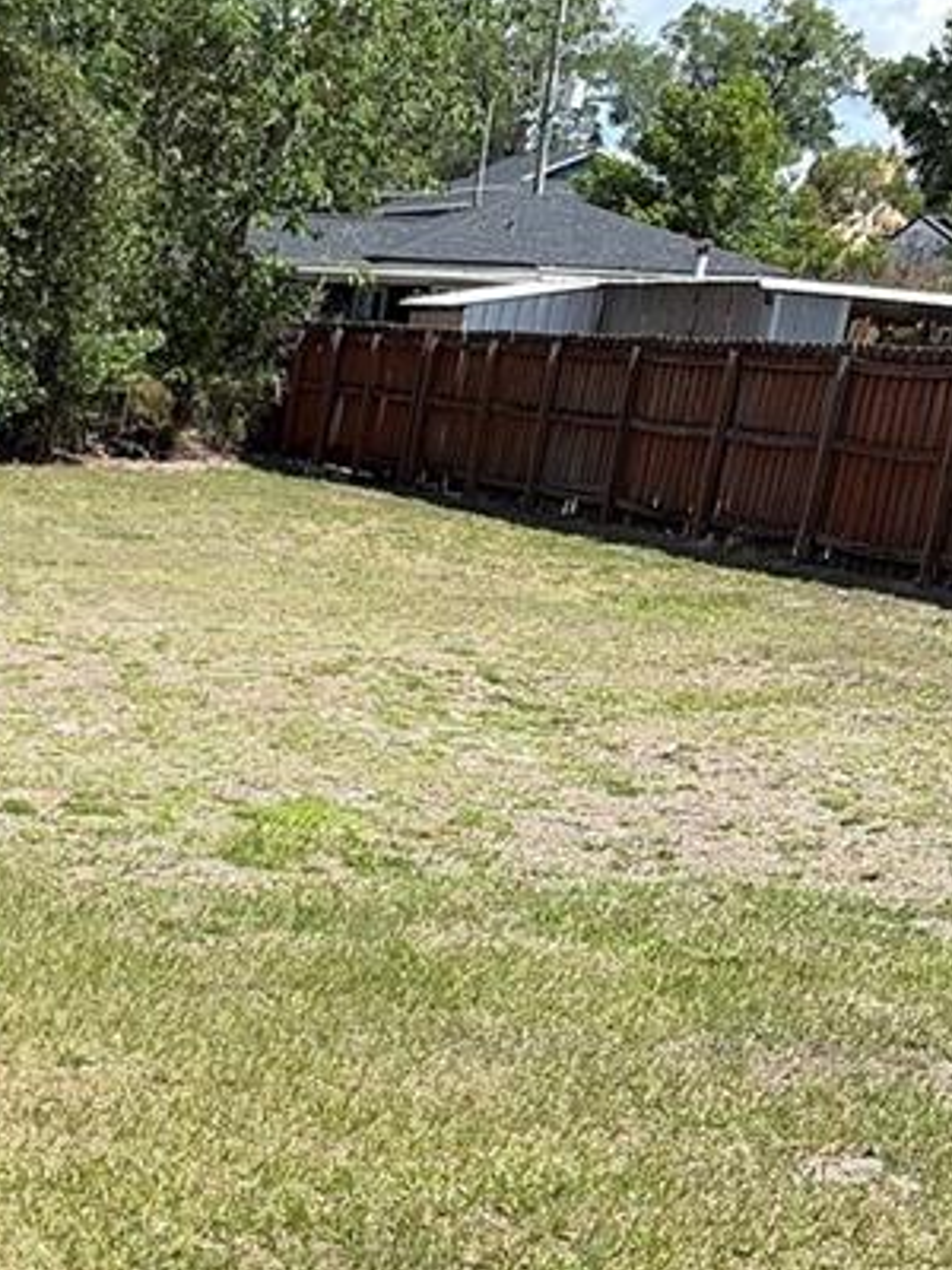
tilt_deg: -23.5
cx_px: -444
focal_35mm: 78
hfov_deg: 17.2
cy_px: 1575
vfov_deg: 22.7
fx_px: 2860
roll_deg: -1.6
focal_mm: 5.96
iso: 64
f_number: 1.6
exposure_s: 1/1953
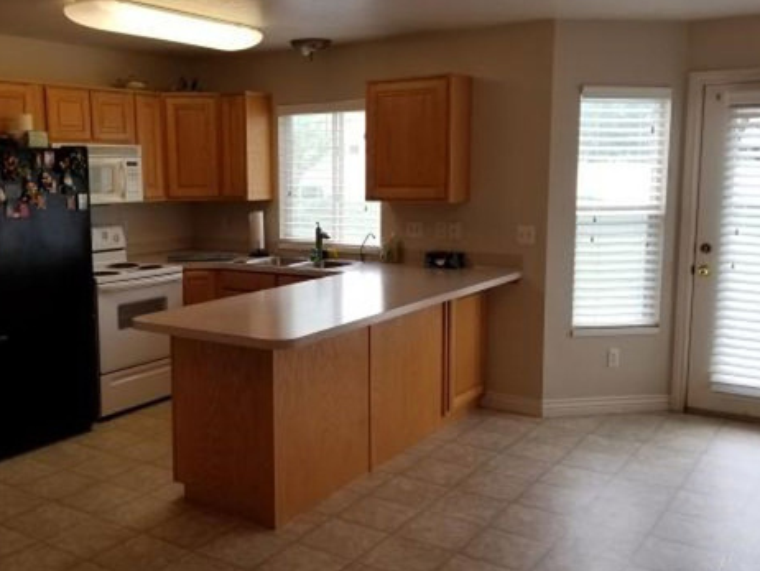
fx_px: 791
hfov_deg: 50.8
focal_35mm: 36
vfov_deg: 39.7
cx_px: 286
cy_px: 262
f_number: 1.7
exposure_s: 1/120
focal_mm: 4.3
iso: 64
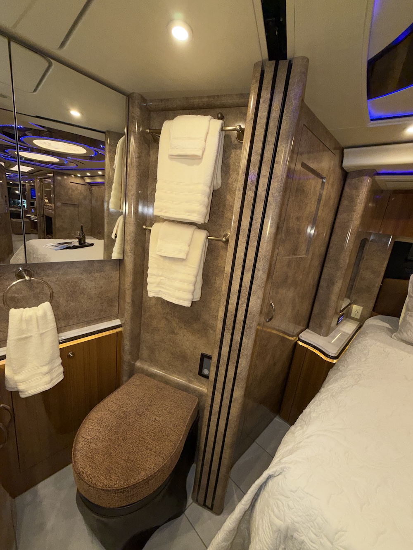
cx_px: 206
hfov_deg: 85.7
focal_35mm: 14
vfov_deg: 102.1
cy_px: 275
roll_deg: -6.9
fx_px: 223
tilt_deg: -14.0
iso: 64
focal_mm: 2.22
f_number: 2.2
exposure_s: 1/80
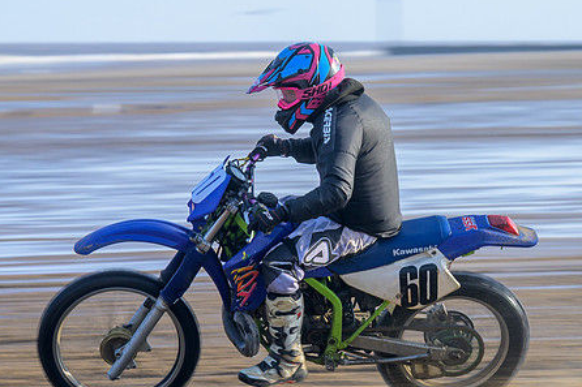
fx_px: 6092
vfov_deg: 3.6
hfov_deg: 5.5
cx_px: 181
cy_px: 182
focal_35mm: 377
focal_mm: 155
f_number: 8
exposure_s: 1/160
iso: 180
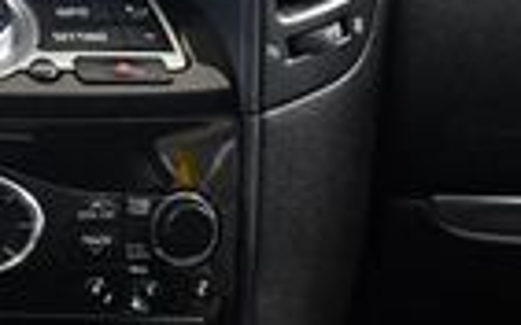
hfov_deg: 11.5
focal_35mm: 167
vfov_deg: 7.8
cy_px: 52
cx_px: -477
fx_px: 2370
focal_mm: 24
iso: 3200
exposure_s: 1/60
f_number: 3.8
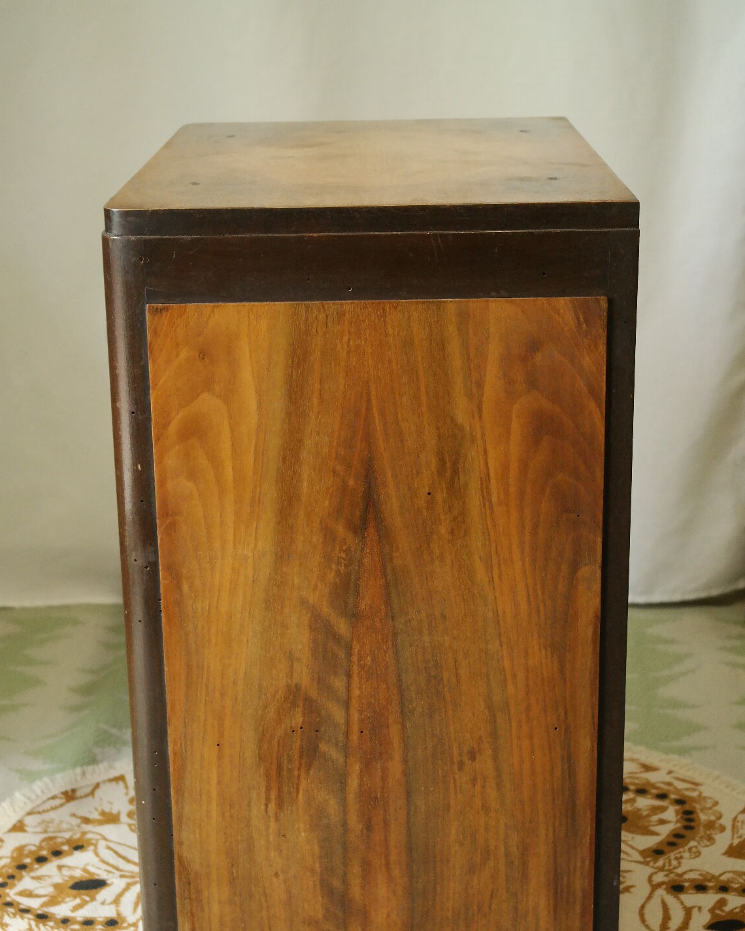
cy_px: 559
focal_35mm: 66
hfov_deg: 23.1
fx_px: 1819
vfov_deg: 28.6
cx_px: 369
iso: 1600
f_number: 5.6
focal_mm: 38
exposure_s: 1/30
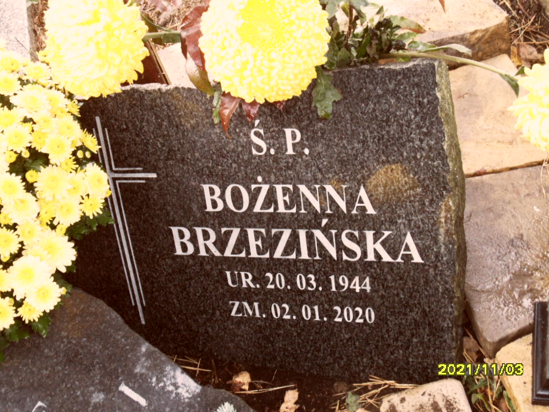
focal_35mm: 50
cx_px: 274
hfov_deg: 38.2
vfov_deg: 29.1
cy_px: 206
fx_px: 793
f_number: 3.8
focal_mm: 8.2
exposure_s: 1/45
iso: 200
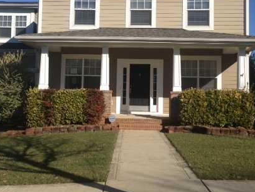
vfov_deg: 27.9
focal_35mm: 52
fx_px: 383
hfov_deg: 36.8
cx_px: 114
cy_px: 63
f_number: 2.4
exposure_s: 1/2088
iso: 50
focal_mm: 4.13
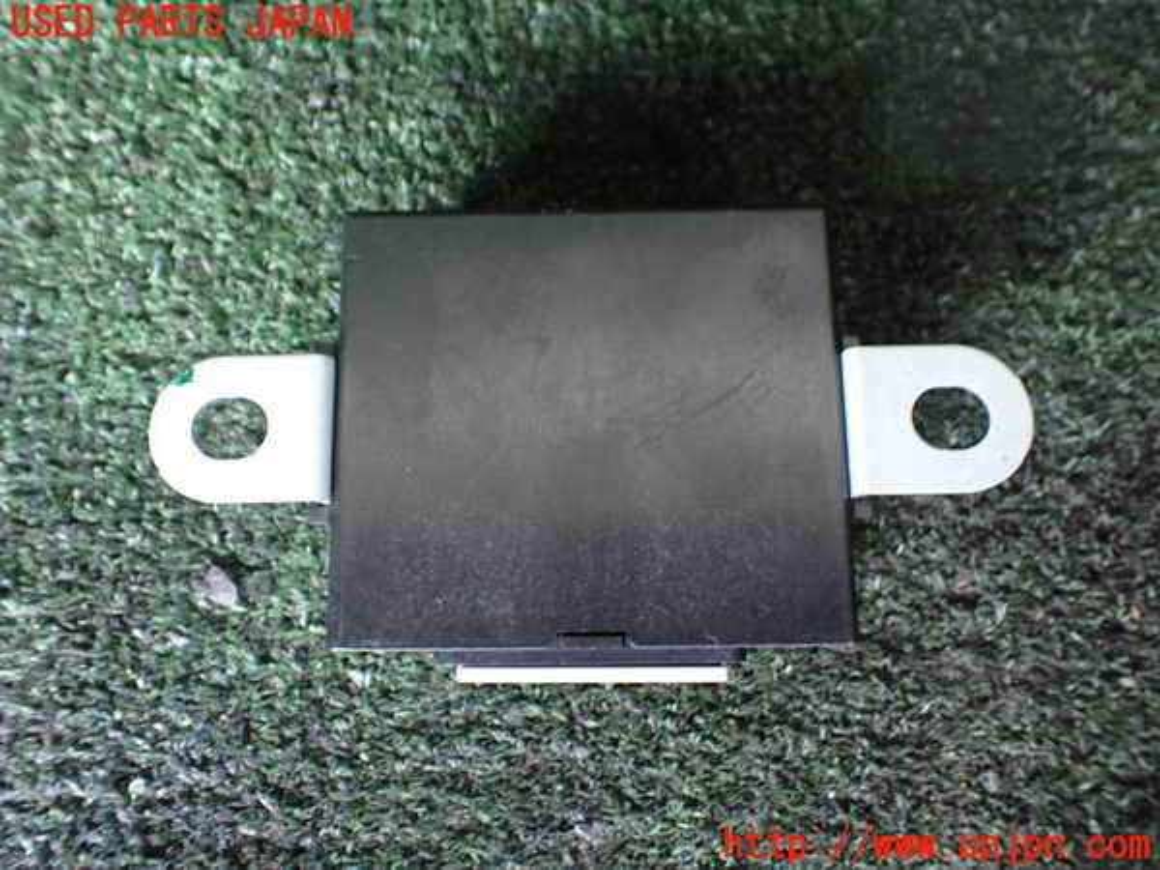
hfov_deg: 60.0
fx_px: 1005
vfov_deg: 46.8
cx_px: 580
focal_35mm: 30
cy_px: 435
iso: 800
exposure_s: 1/30
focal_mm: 5.4
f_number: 2.3
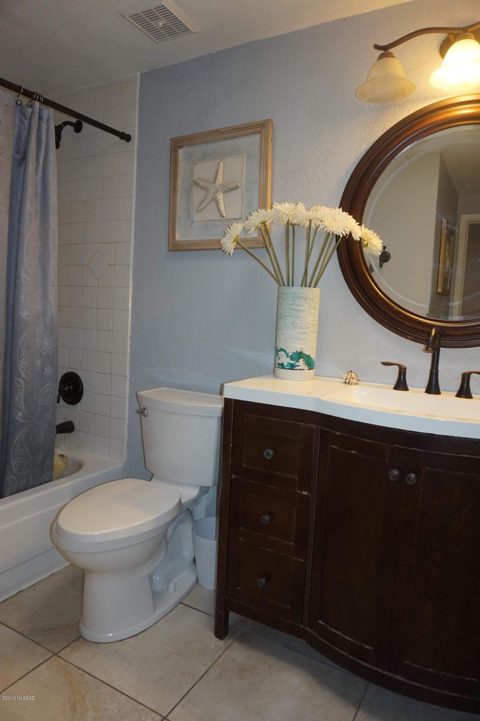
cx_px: 240
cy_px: 360
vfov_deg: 73.8
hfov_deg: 53.1
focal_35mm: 24
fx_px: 481
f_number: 4
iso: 800
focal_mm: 16
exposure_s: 1/160
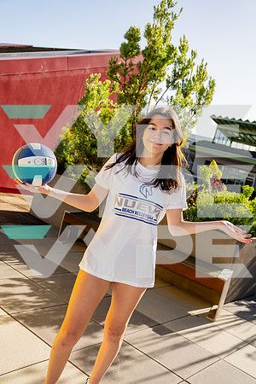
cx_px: 128
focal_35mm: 37
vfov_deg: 51.9
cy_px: 192
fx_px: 395
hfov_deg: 35.9
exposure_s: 1/640
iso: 100
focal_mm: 37
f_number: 5.6
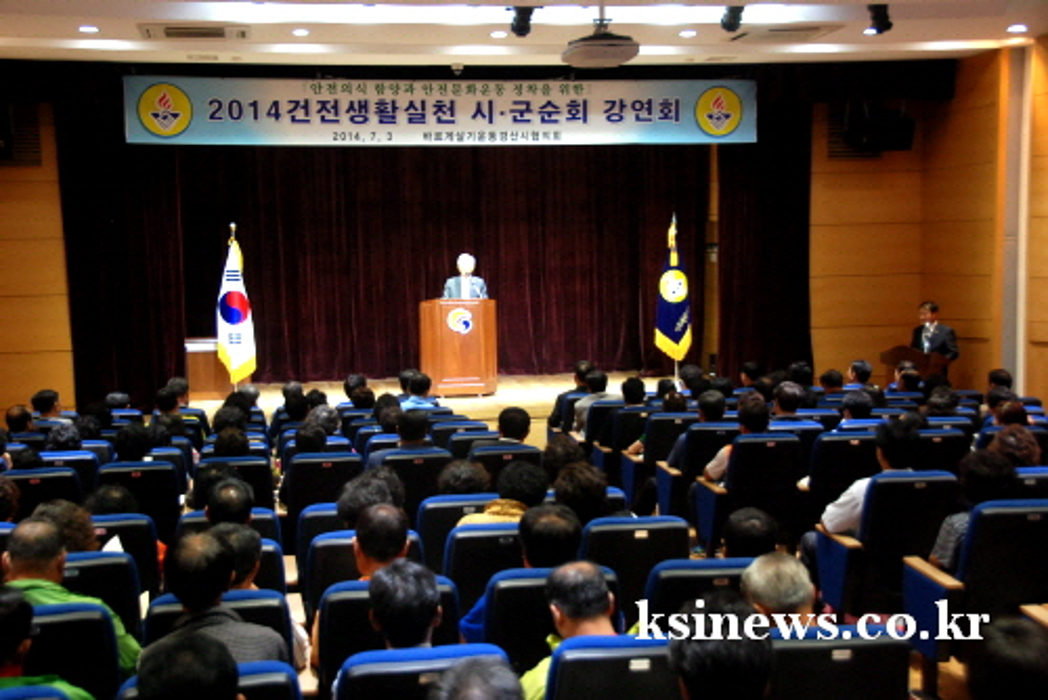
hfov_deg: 41.1
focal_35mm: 48
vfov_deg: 28.1
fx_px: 1398
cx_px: 524
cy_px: 350
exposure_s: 1/15
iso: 800
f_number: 4.2
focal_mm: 32
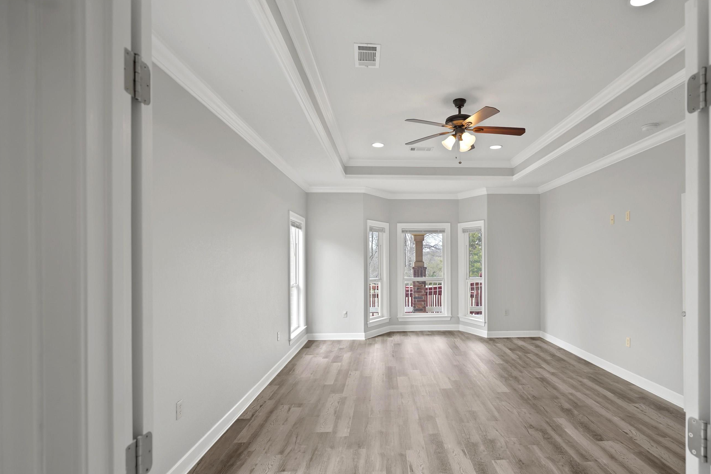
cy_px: 260
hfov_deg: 86.4
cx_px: 406
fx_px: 375
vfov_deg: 64.4
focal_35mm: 19
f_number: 4
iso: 200
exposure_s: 1/13
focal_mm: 16
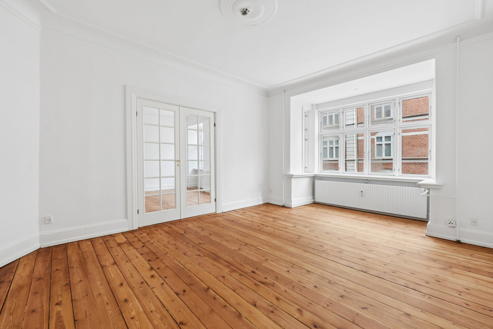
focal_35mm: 15
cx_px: 246
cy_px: 164
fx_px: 205
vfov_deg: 77.3
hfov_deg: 100.4
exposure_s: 1/13
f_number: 8
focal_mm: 10
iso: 200
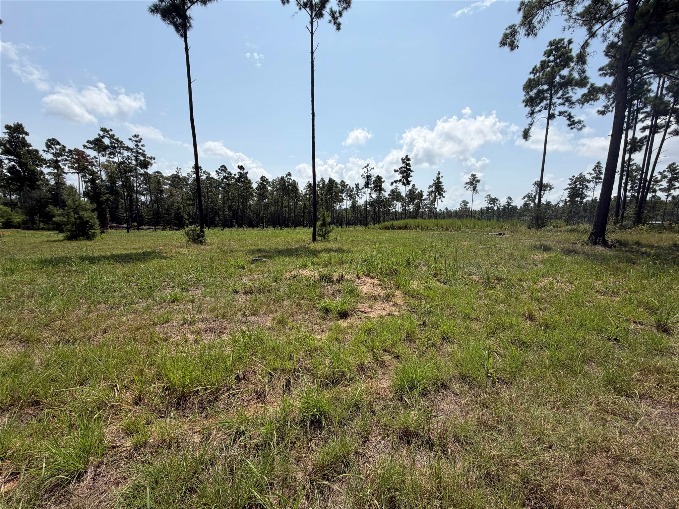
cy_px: 254
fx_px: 275
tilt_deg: -6.8
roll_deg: -0.9
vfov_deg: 85.7
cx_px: 340
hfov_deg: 102.1
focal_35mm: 14
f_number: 2.2
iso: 20
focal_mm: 2.22
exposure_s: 1/1235
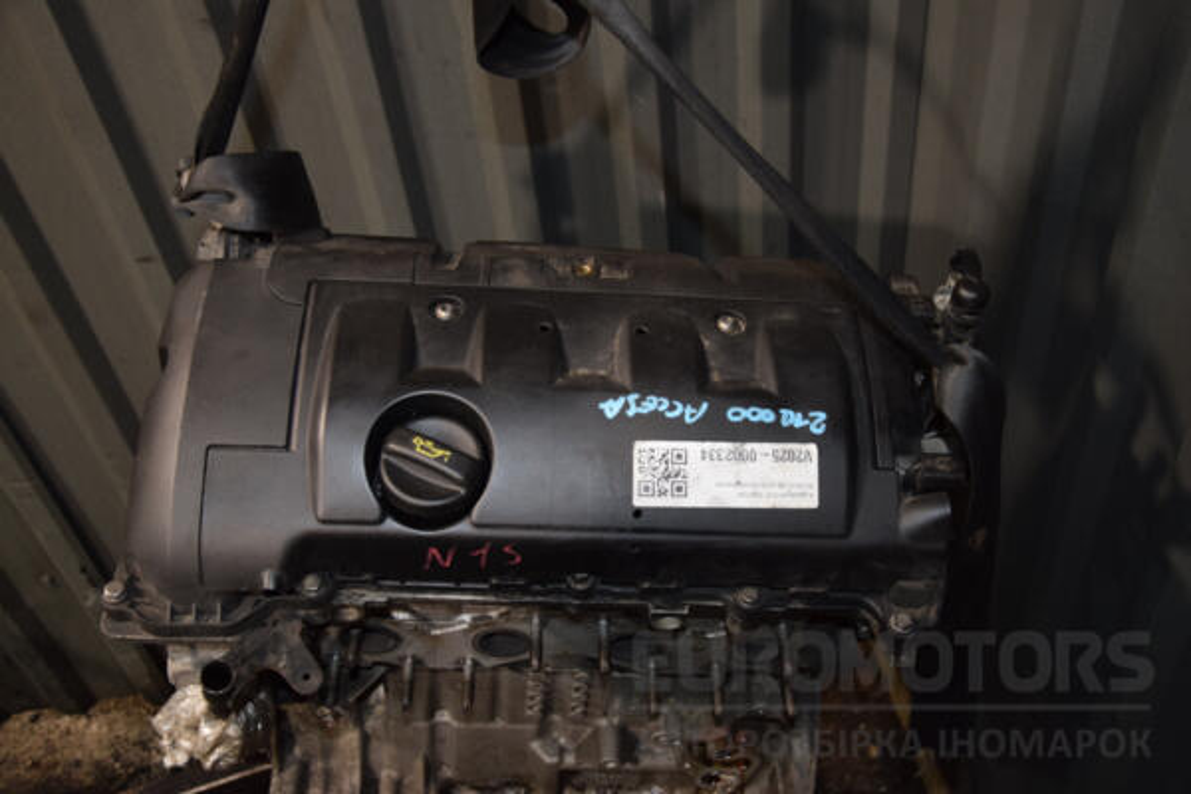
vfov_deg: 36.9
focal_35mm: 36
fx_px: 1191
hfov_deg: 53.1
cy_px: 397
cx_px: 596
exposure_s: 1/60
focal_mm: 24
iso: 800
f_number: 5
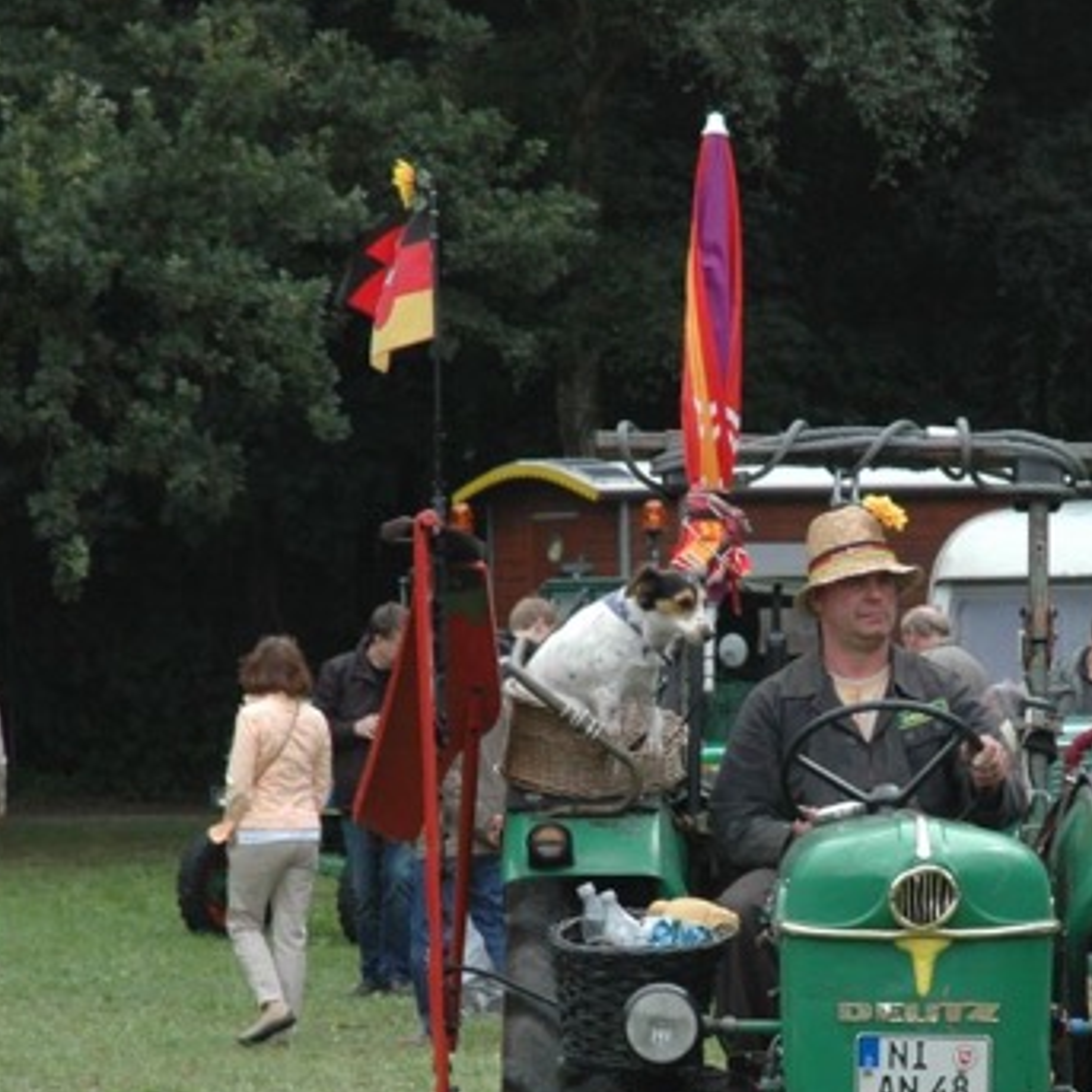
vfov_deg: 8.4
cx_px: 844
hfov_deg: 8.4
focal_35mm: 208
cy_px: 812
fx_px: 7424
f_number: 7.1
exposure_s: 1/200
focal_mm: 70
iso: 400
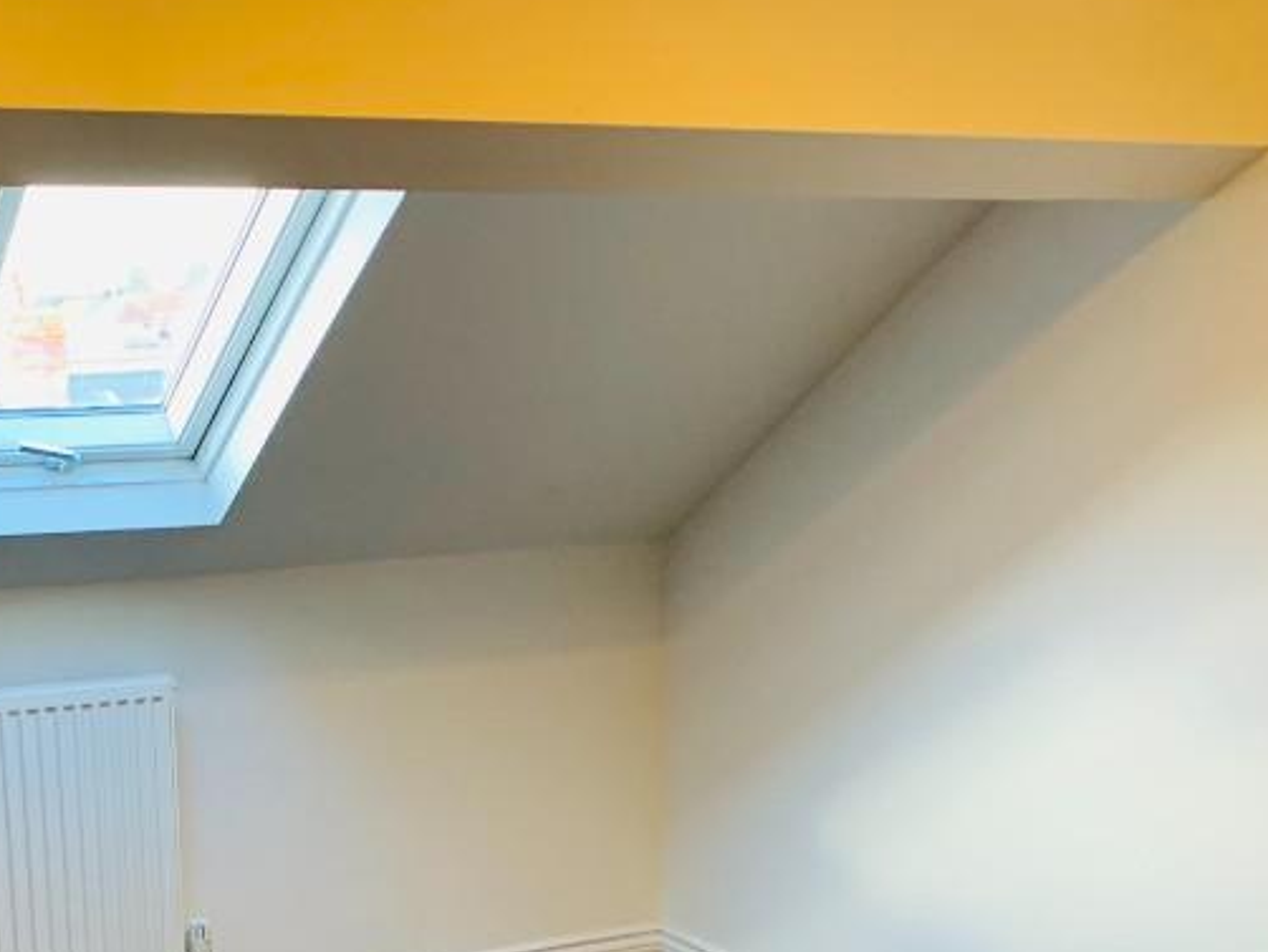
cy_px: 929
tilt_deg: -19.3
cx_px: 285
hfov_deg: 35.2
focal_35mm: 53
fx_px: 1942
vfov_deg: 26.2
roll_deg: +3.4
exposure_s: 1/50
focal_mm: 4.25
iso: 200
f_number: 1.8
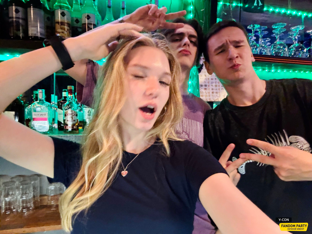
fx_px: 207
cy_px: 117
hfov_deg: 73.9
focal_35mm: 23
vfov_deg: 58.9
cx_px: 156
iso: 800
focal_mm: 2.69
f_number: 1.9
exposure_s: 1/17
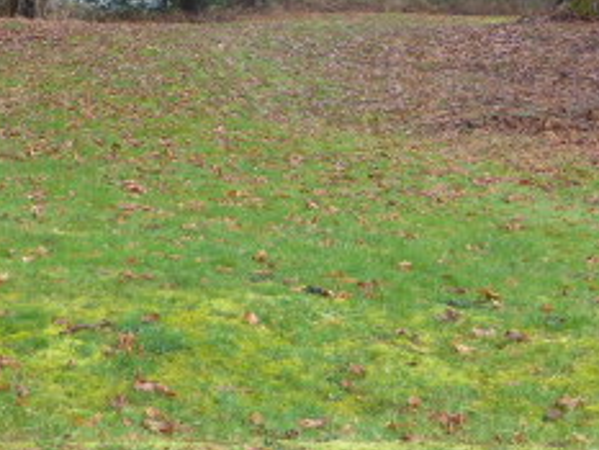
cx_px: 242
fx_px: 1852
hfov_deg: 18.4
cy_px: -26
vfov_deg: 13.6
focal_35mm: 107
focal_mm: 6.9
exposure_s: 1/60
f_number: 3.9
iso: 100
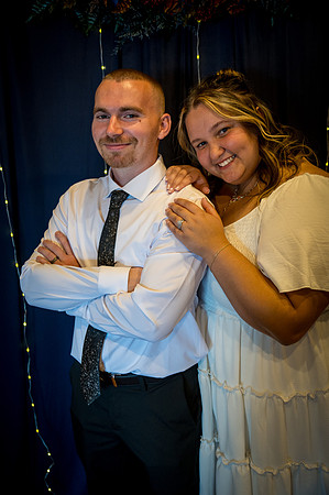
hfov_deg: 35.0
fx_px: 522
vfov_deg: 50.7
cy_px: 248
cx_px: 164
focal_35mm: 38
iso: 2500
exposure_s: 1/125
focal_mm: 38
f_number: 4
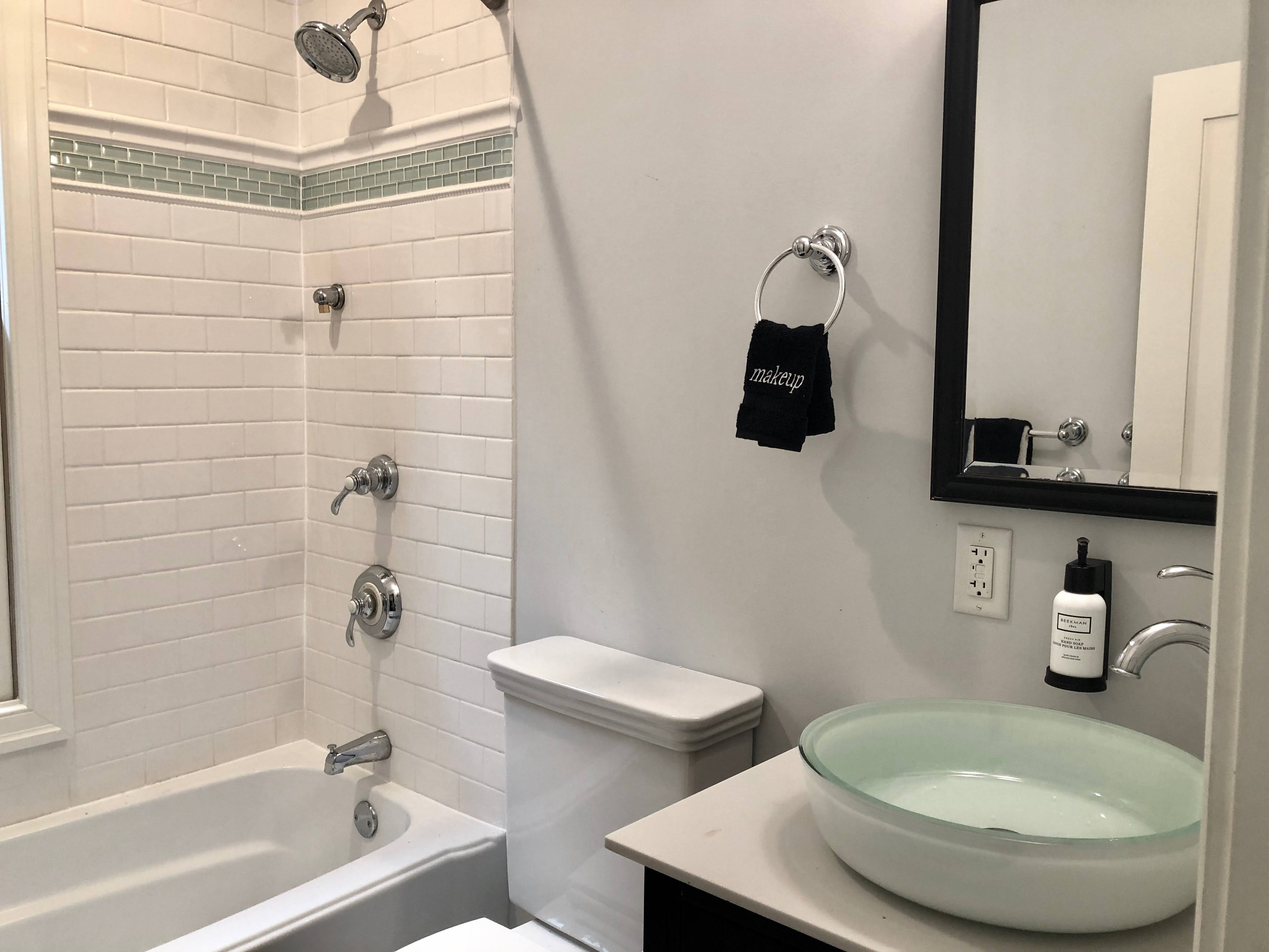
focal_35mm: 28
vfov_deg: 49.7
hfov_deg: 63.4
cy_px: 476
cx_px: 634
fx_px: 1026
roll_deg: -1.1
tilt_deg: -6.1
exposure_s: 1/20
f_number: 1.8
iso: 40
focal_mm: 3.99
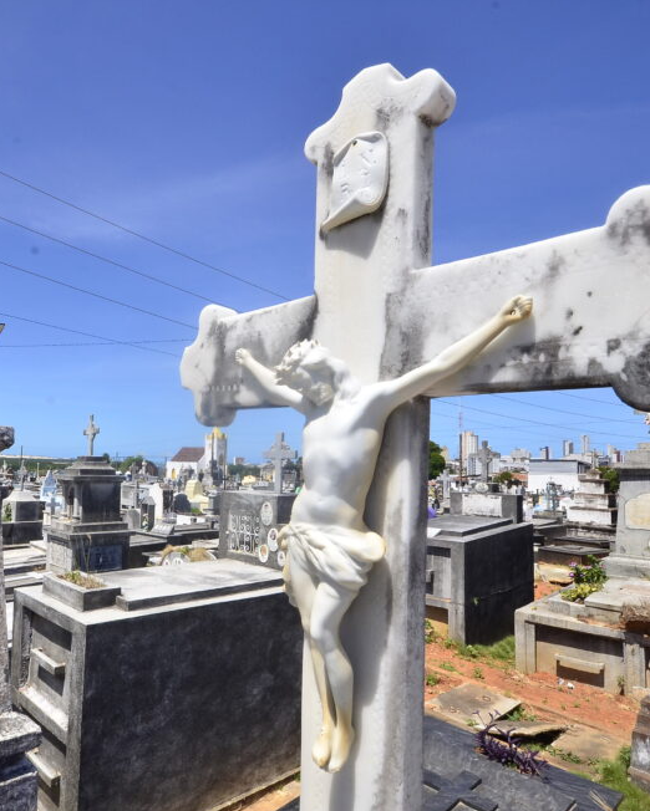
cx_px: 232
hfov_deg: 55.3
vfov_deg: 67.3
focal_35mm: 25
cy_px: 419
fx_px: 610
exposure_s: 1/250
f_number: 20
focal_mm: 11.5
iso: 400
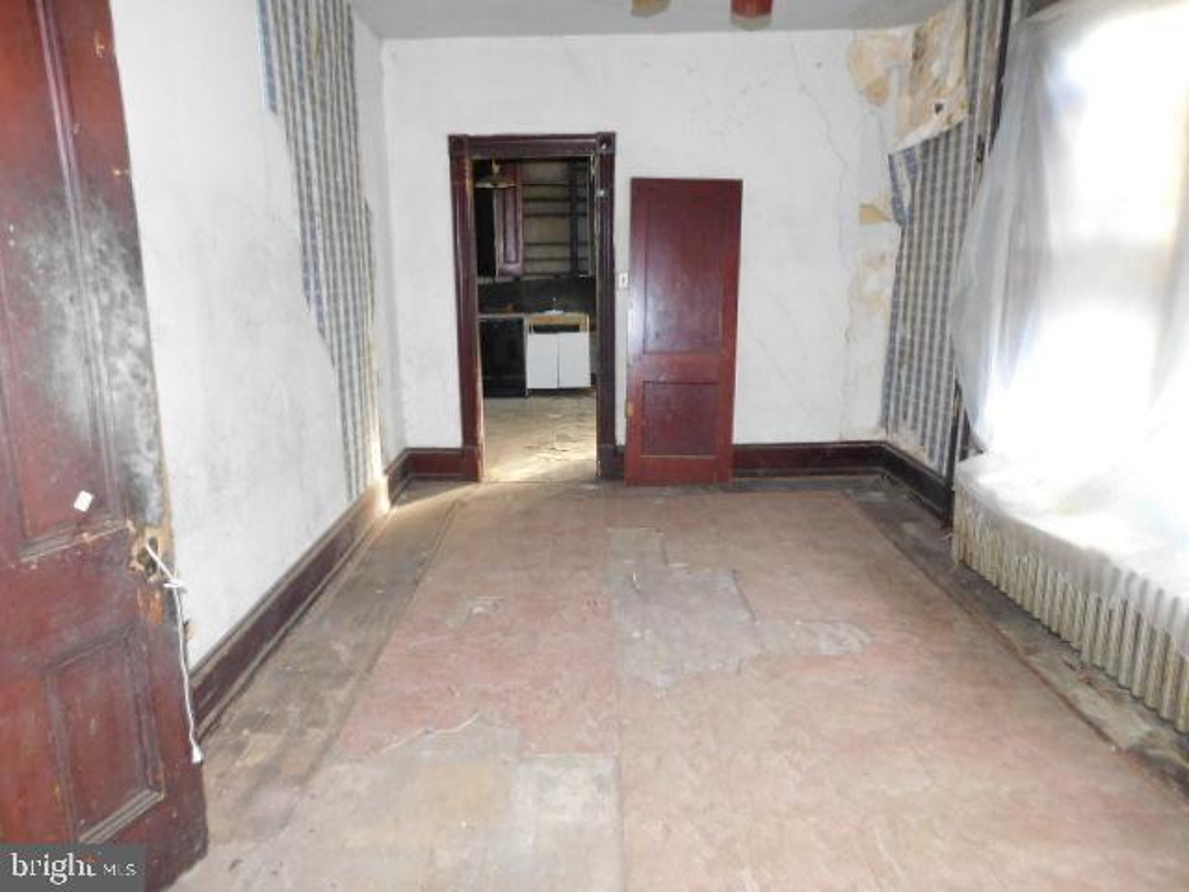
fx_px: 790
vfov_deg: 58.9
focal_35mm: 23
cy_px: 446
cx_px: 594
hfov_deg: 73.9
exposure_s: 1/30
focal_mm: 4
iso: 320
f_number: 3
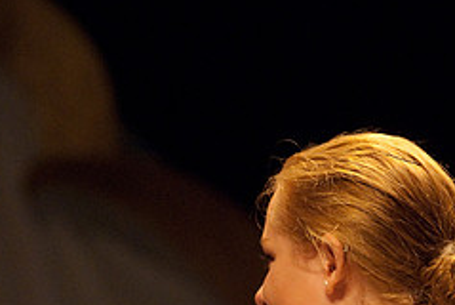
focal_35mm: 491
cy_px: 271
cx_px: 128
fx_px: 6216
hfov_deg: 4.2
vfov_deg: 2.8
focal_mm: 135
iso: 1000
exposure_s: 1/160
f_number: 2.8
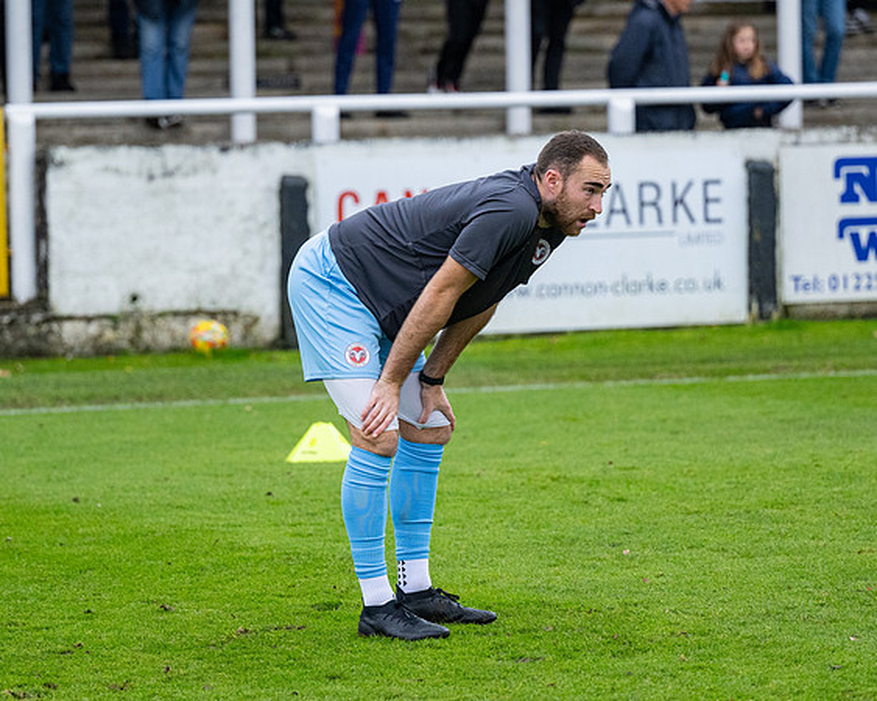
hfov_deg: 9.2
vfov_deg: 7.3
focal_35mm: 211
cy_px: 350
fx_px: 5467
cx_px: 490
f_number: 2.8
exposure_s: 1/1000
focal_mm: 125
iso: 1000
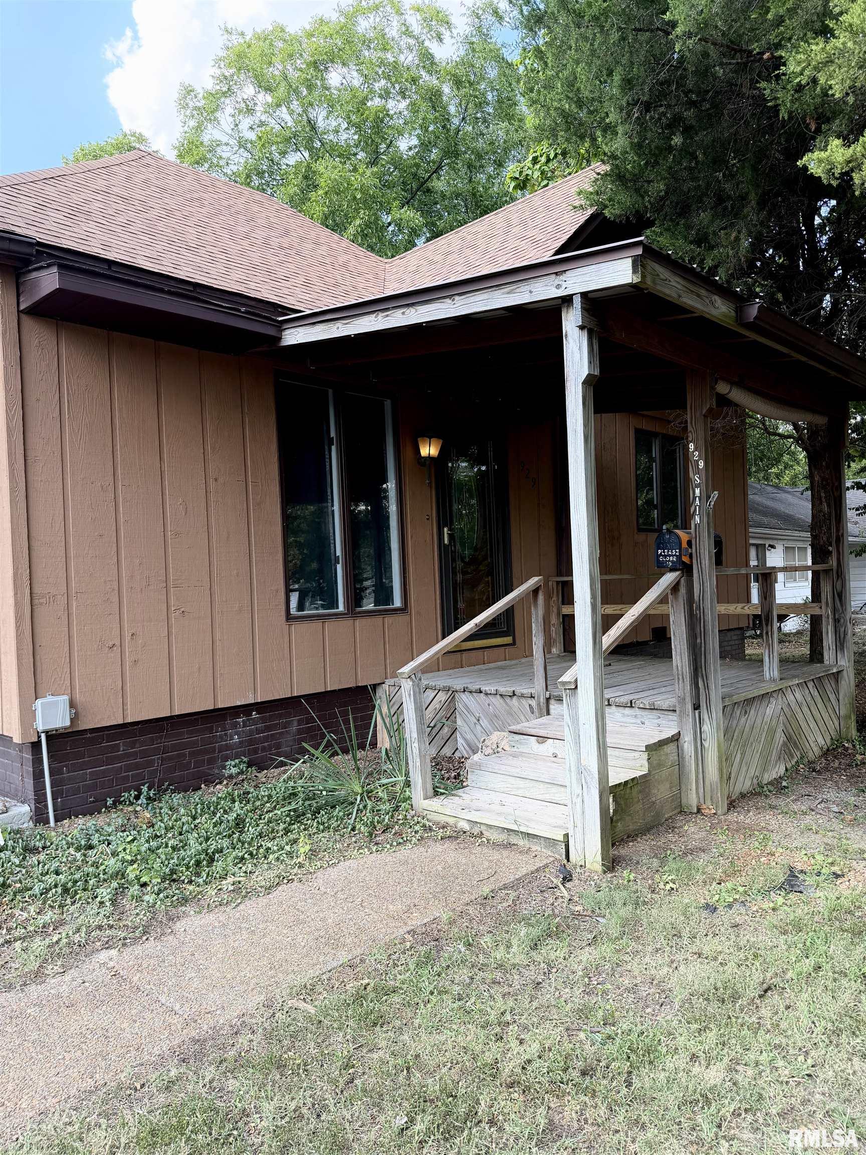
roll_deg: +2.1
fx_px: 801
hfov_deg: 56.8
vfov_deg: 71.6
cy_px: 578
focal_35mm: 24
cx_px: 433
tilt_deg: +0.4
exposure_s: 1/481
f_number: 1.78
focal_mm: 6.76
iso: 80
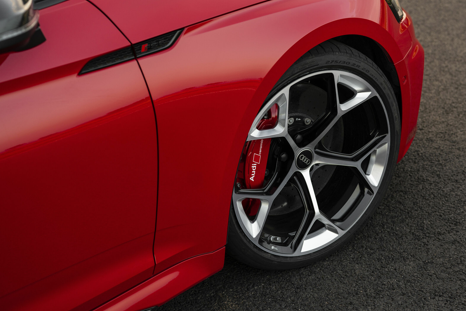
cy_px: 134
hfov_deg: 30.0
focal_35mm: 67
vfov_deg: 20.3
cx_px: 281
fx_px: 867
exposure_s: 1/100
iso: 200
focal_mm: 50
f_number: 2.8
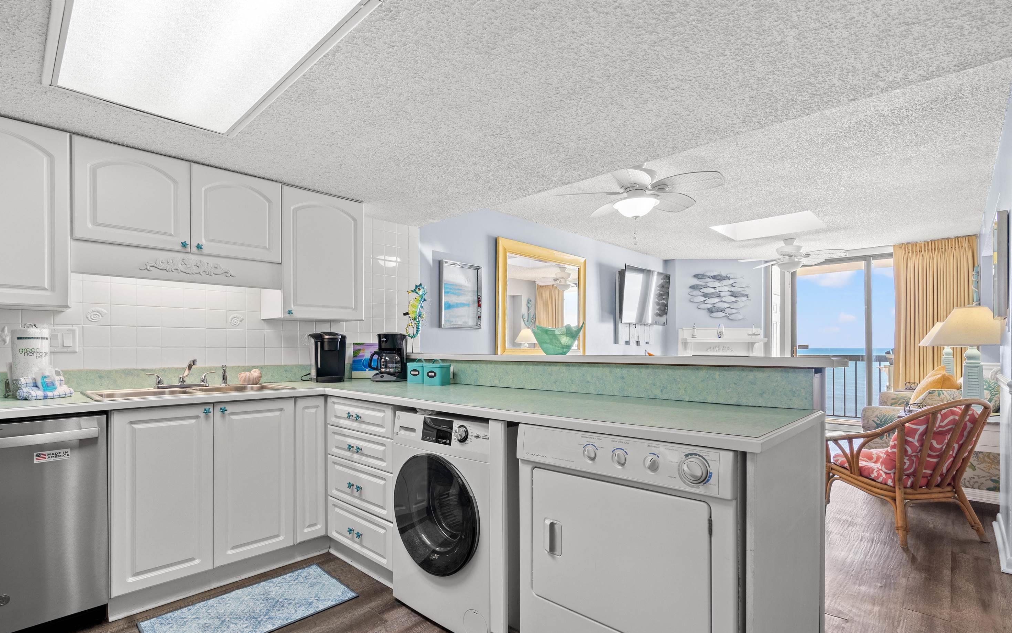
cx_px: 490
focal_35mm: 17
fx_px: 469
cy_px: 351
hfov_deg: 94.3
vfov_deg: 67.8
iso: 320
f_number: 7.1
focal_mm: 16
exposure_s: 1/6
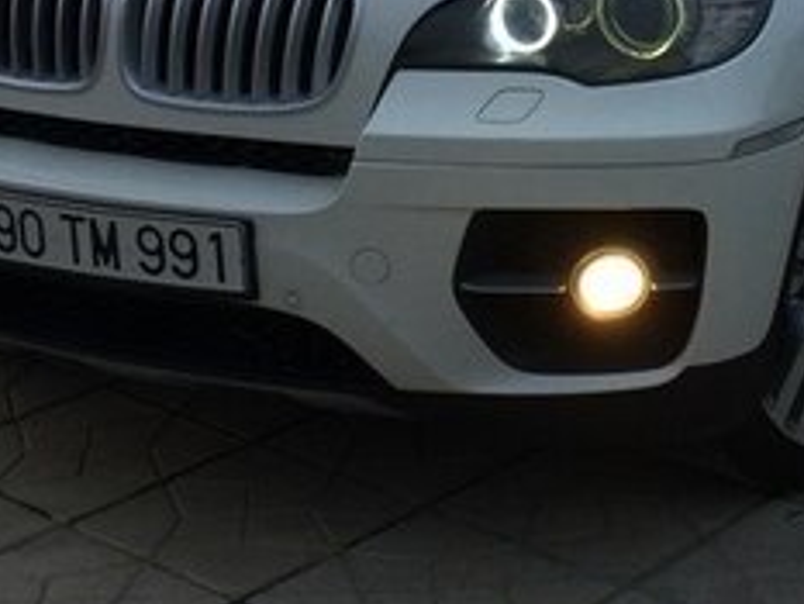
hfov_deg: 23.7
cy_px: -160
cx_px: 528
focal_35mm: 82
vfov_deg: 17.0
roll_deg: +0.9
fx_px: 1906
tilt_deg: -6.4
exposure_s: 1/100
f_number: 2.2
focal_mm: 4.15
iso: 64
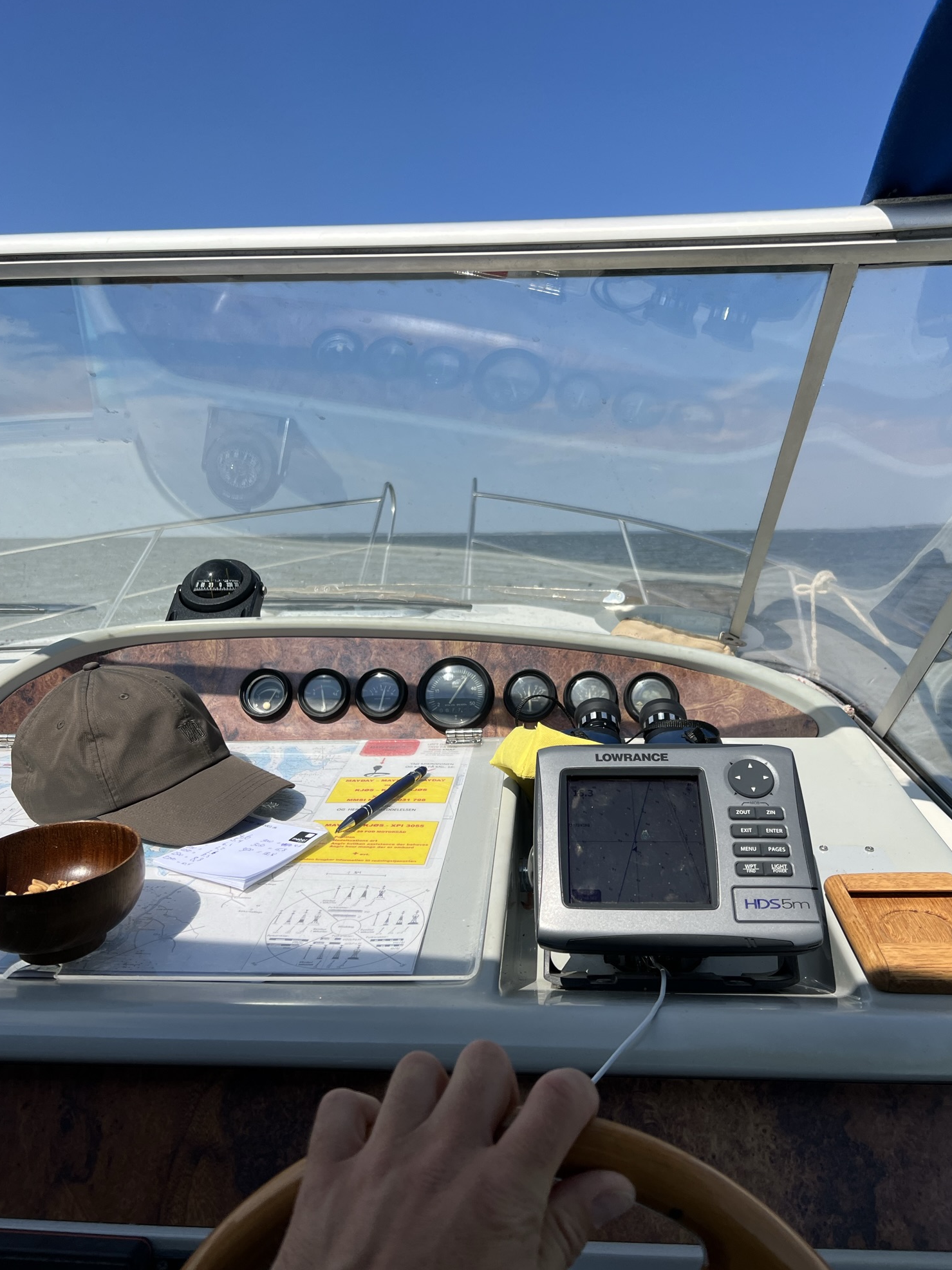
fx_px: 990
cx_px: 467
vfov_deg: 65.3
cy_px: 631
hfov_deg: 51.4
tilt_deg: -8.1
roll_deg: +4.3
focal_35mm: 27
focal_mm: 5.7
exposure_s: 1/8000
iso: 50
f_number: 1.5
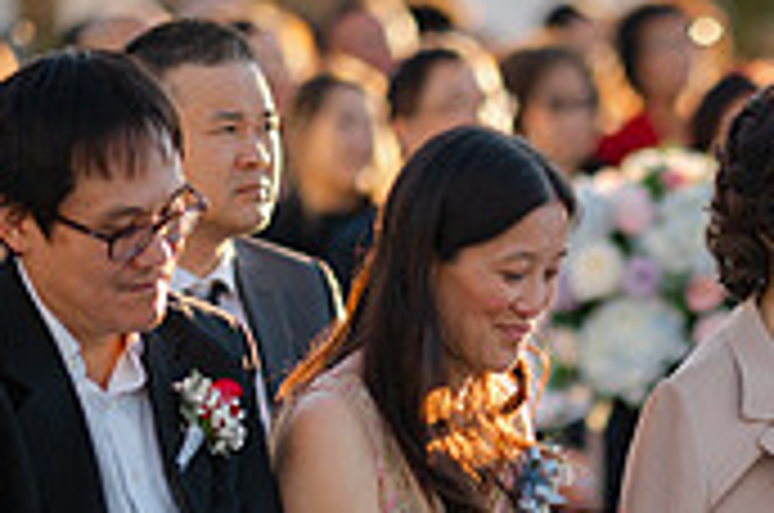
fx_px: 7618
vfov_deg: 3.8
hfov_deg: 5.8
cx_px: 783
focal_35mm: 355
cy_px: 675
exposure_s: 1/1250
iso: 100
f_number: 1.4
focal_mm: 105
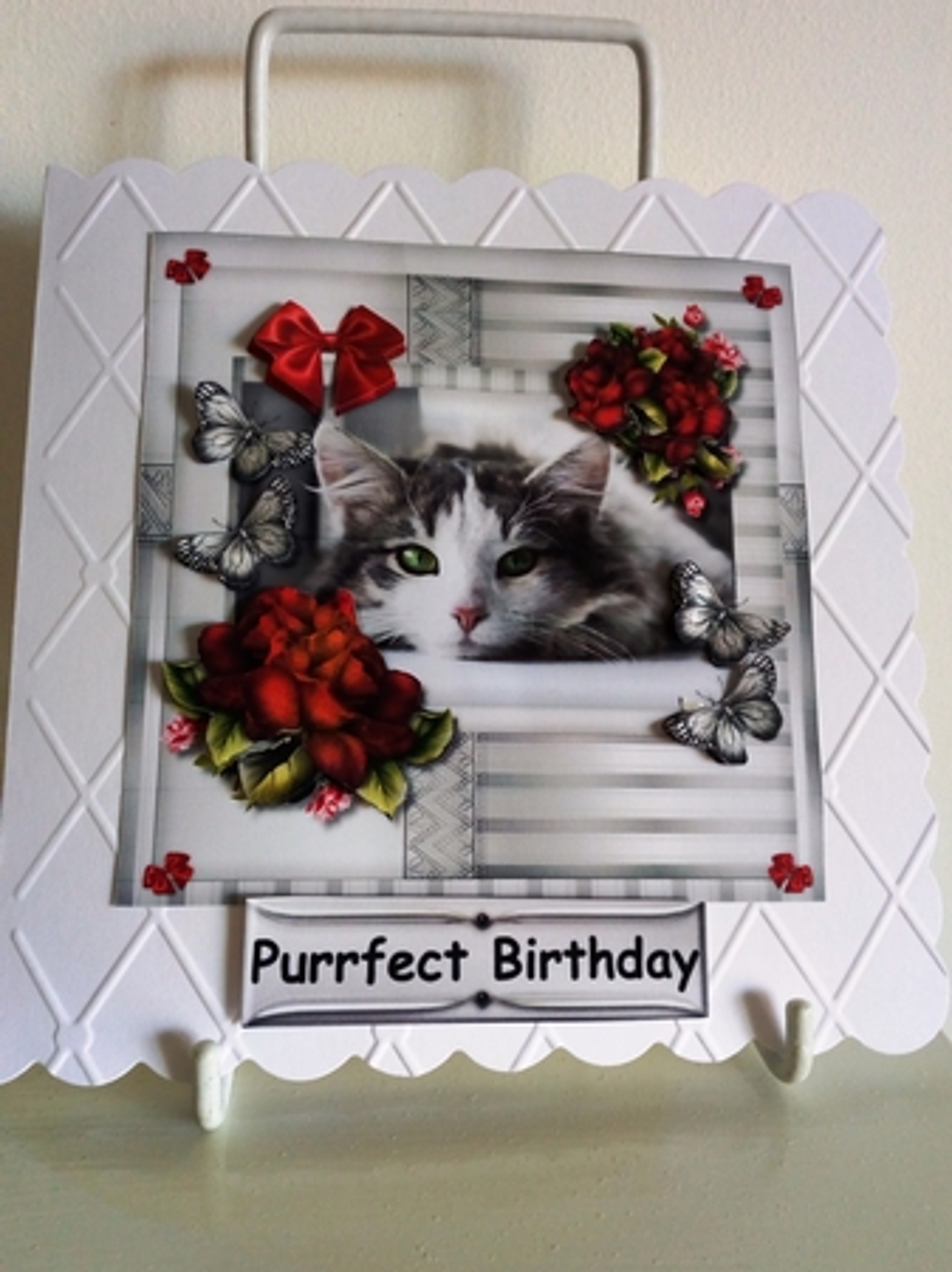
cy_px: 636
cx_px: 476
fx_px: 991
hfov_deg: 51.3
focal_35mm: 27
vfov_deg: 65.4
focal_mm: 3.5
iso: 300
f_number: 2
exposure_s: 1/33.3
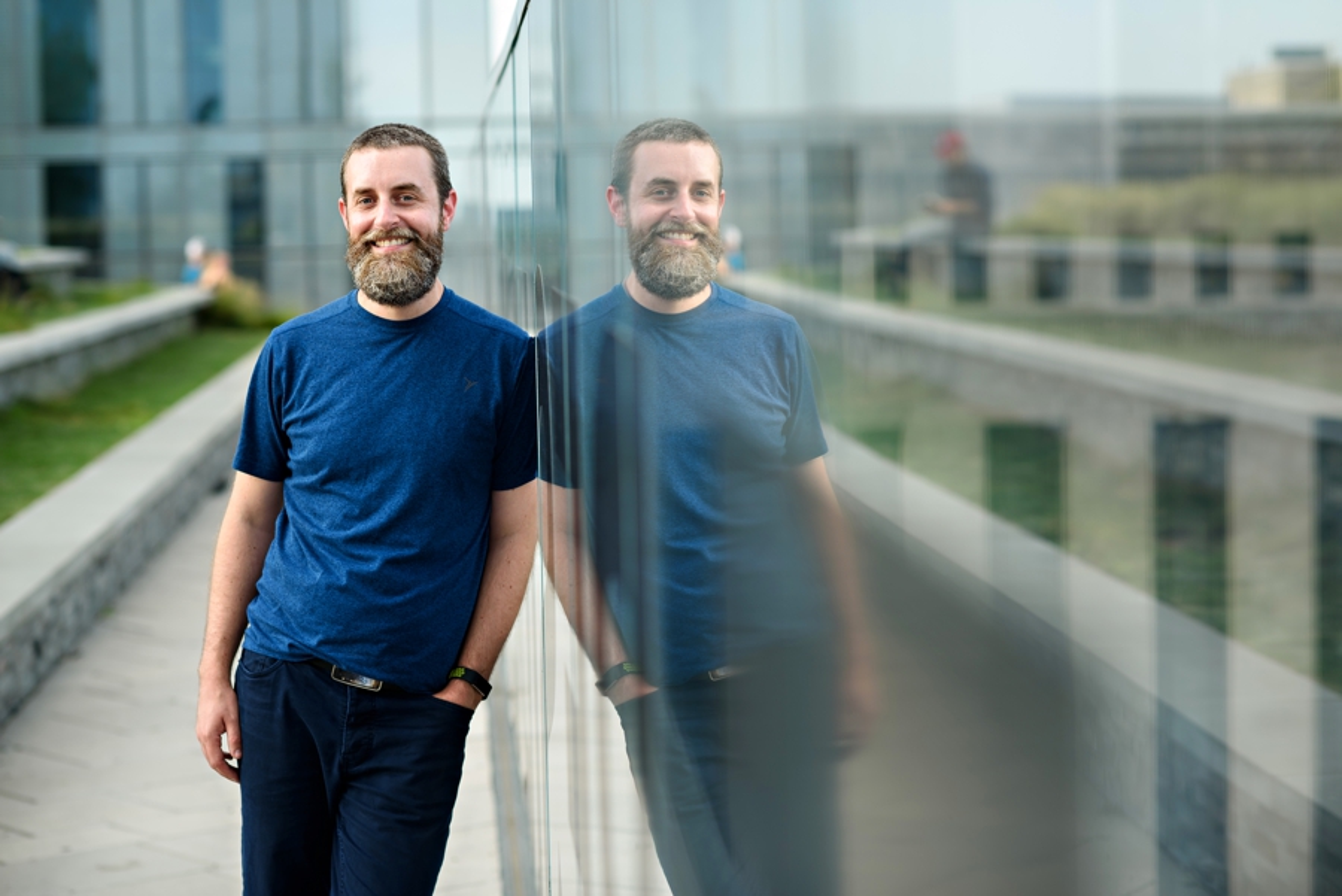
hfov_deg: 23.9
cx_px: 671
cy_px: 448
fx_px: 3170
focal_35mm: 85
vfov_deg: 16.1
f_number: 2.8
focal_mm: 85
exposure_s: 1/320
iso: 100
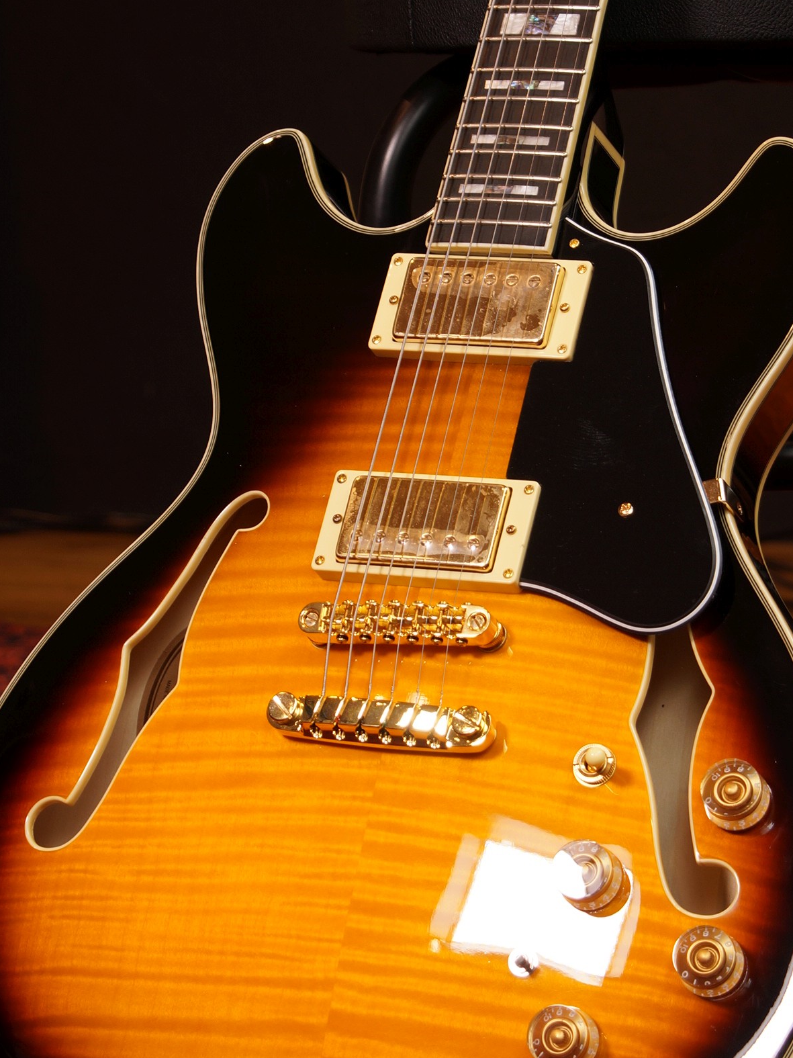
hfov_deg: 10.8
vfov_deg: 14.3
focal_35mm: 138
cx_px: 427
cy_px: 409
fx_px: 4211
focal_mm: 55
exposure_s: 1/13
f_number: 5.6
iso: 100
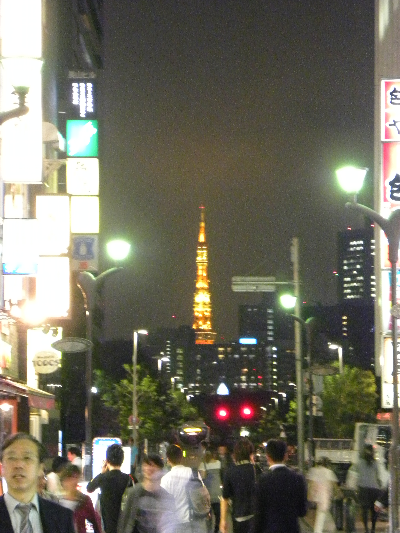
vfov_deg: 12.2
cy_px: 266
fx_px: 2496
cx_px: 200
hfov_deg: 9.2
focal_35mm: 162
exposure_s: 1/6.8
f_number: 4.5
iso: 800
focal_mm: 28.8
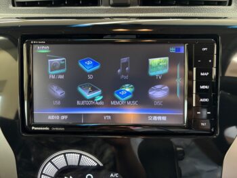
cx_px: 118
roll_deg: +2.2
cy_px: 89
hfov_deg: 67.3
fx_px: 178
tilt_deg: -30.9
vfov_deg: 53.1
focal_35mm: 26
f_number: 1.6
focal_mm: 5.96
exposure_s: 1/50
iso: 250
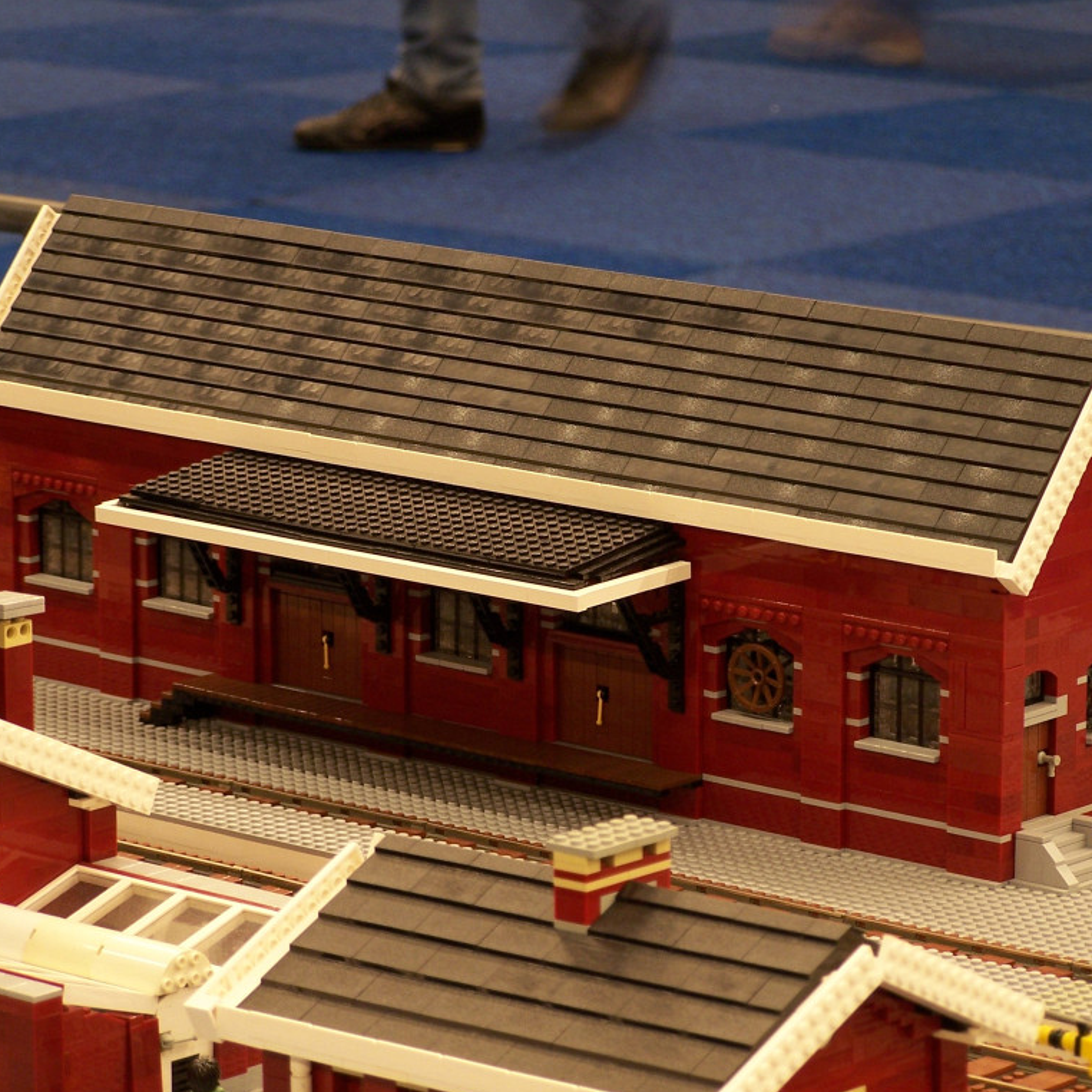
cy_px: 549
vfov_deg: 10.6
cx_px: 588
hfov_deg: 10.6
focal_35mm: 165
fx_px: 5889
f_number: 3.2
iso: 80
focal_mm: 23.1
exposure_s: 1/2
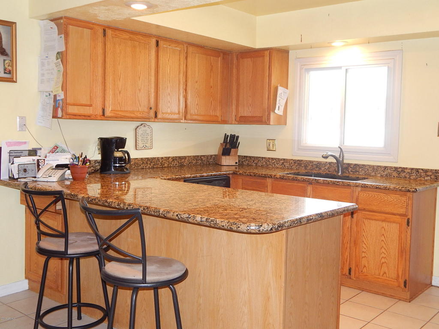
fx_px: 482
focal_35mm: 38
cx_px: 220
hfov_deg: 49.0
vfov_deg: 37.7
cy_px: 164
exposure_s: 1/30
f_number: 3.4
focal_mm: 6.8
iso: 220
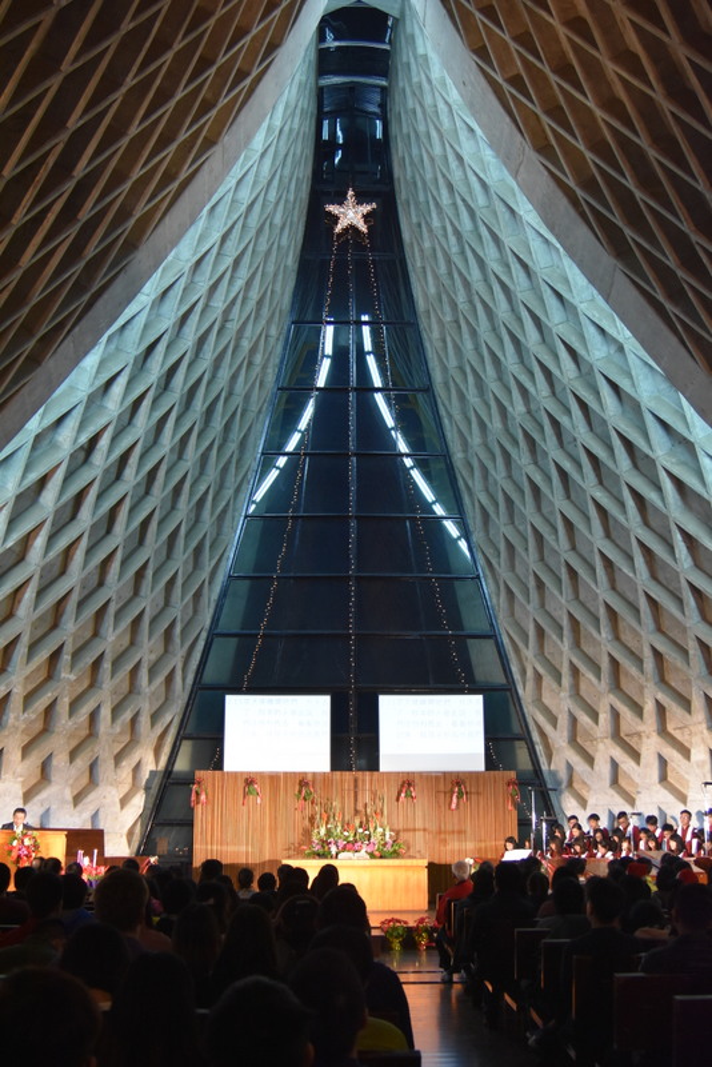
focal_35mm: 36
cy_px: 534
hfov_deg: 36.9
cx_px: 356
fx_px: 1067
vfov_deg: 53.1
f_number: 4
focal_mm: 24
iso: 1400
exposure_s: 1/60
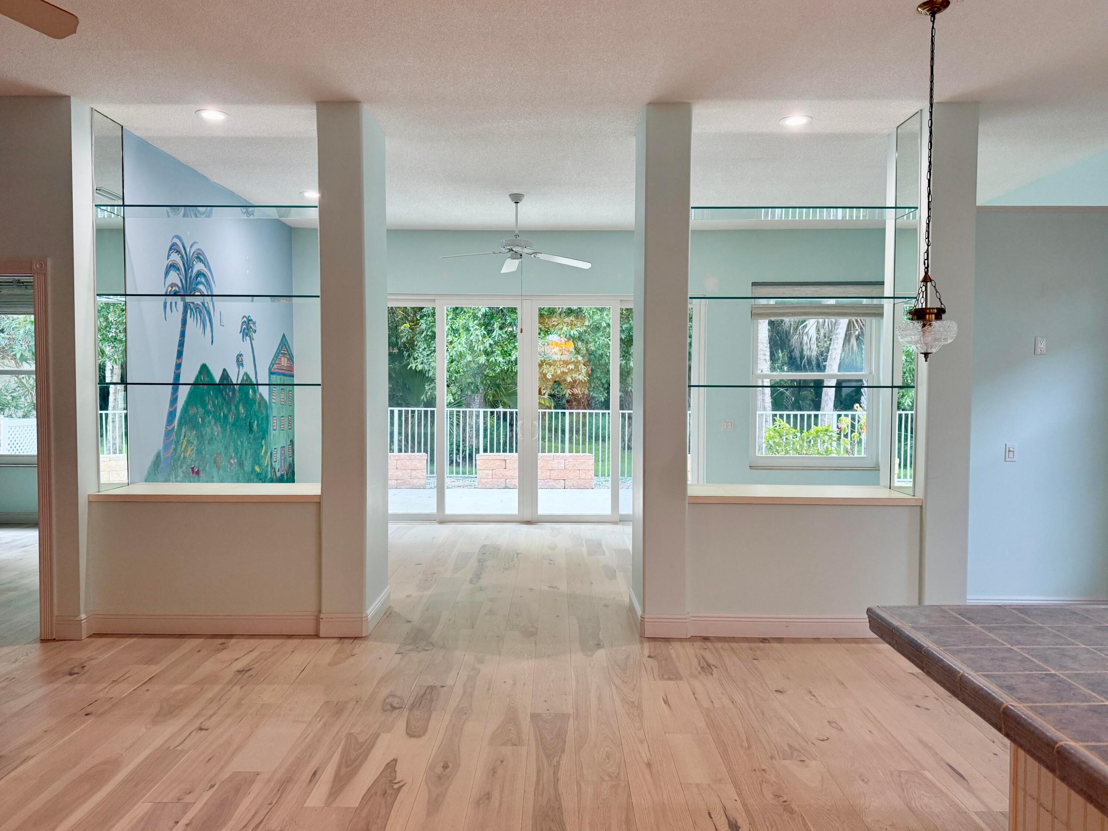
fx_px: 768
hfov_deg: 71.6
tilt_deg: -2.2
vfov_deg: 56.8
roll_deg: +0.6
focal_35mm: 24
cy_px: 416
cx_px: 554
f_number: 1.78
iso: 200
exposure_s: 1/120
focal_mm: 6.76
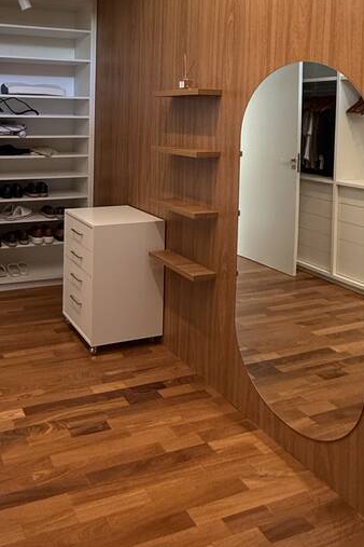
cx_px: 57
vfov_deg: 57.0
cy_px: 131
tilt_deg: +0.1
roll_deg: -1.5
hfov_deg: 40.1
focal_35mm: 31
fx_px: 470
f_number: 2.2
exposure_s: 1/120
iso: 250
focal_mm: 2.22
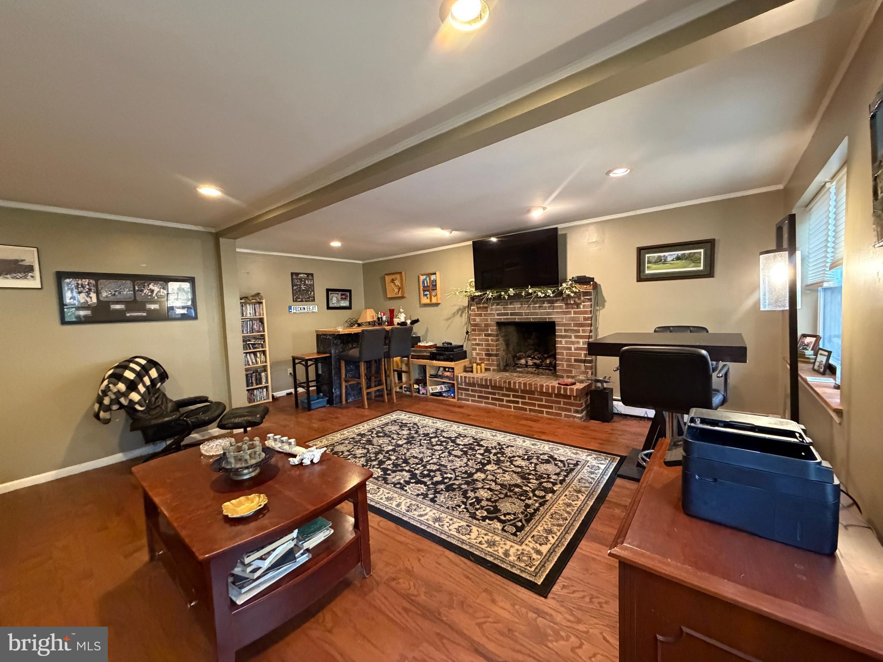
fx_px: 357
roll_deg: +2.2
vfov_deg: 85.7
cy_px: 331
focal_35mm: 14
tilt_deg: -3.3
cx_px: 442
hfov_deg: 102.1
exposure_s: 1/60
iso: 1000
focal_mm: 2.22
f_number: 2.2
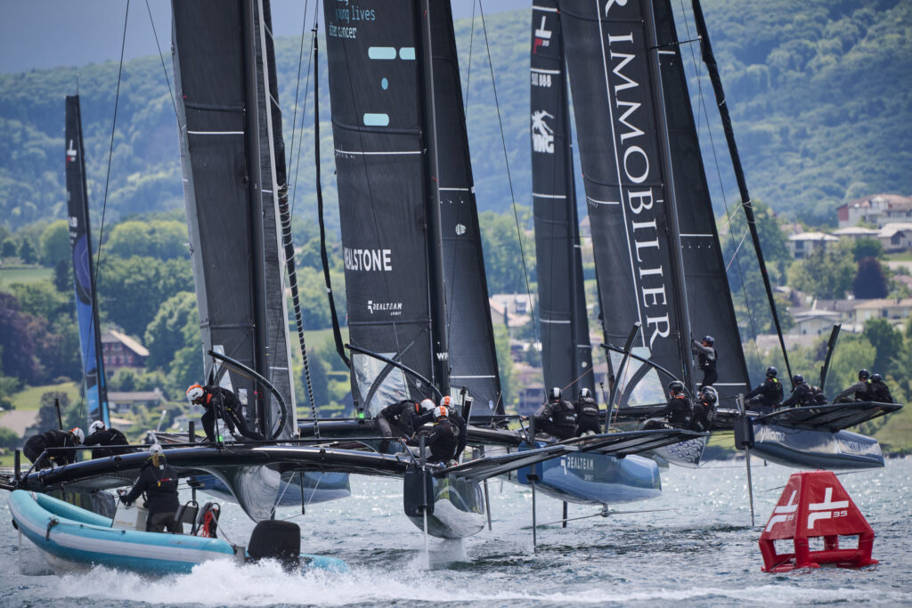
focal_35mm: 480
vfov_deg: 2.9
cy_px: 304
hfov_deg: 4.3
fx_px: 12161
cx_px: 456
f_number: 8
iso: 640
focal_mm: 480
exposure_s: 1/1000
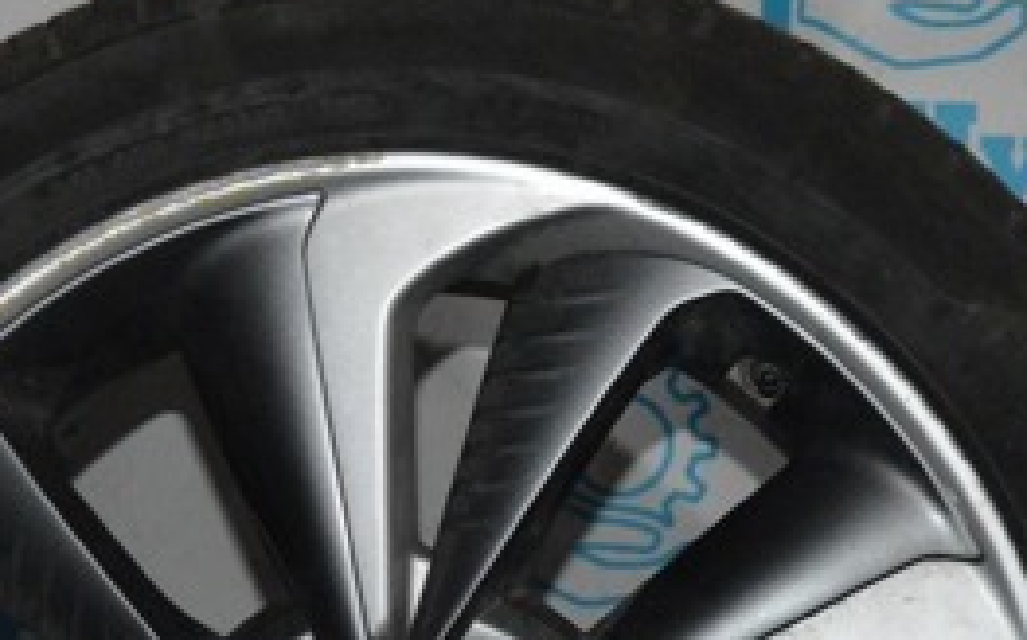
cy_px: 786
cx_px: 512
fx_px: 3329
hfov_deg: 17.5
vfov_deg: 10.8
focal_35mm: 119
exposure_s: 1/60
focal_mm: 32
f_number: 4.5
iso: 3200
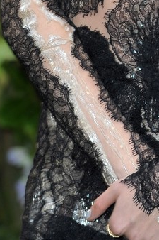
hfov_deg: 2.2
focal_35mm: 615
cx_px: 183
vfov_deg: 3.3
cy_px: -113
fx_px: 4078
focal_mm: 170
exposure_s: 1/250
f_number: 6.3
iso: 400
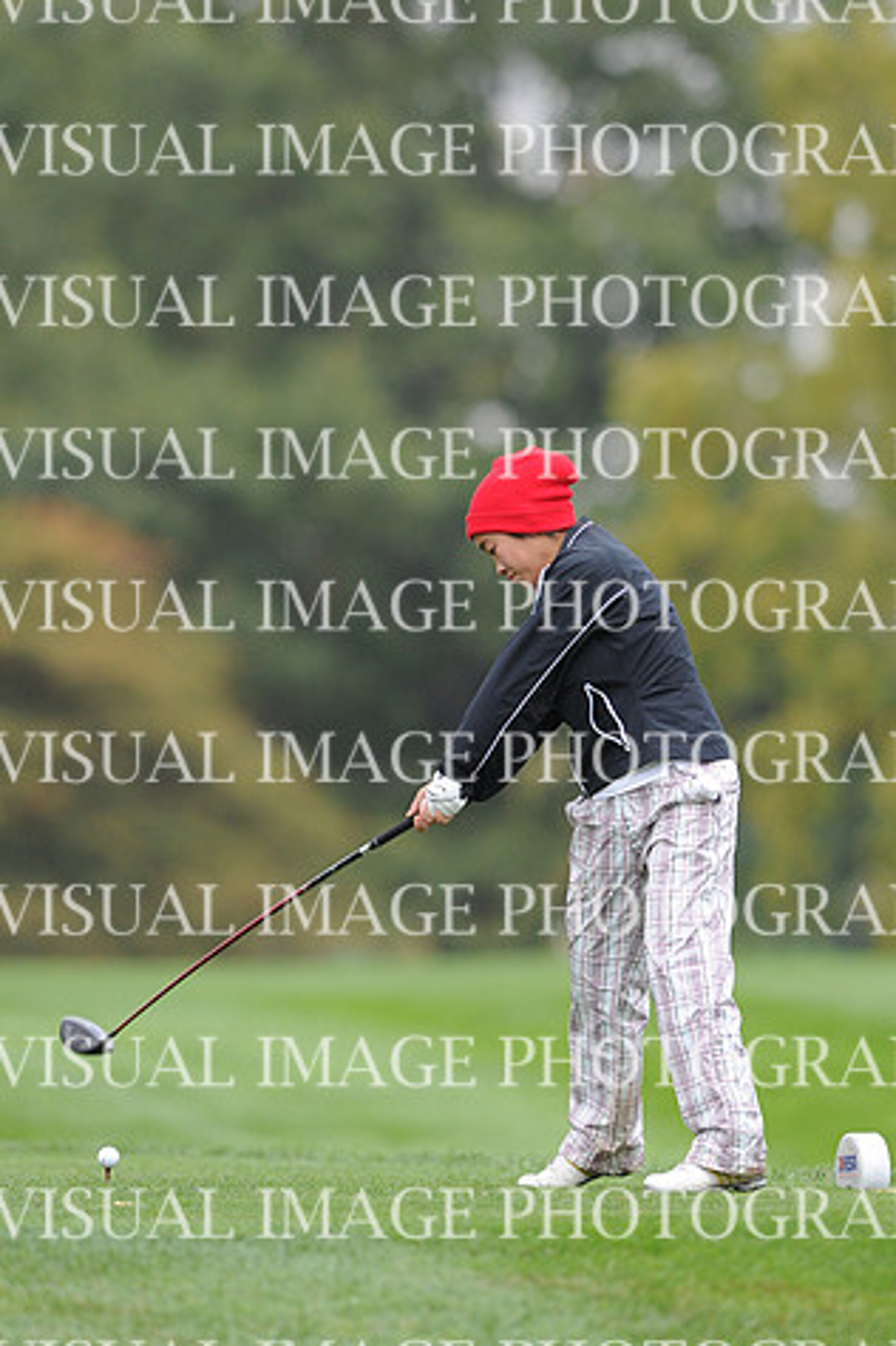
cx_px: 479
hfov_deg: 2.8
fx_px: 18244
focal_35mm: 488
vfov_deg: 4.2
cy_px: 680
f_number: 4
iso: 1600
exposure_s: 1/2000
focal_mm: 400
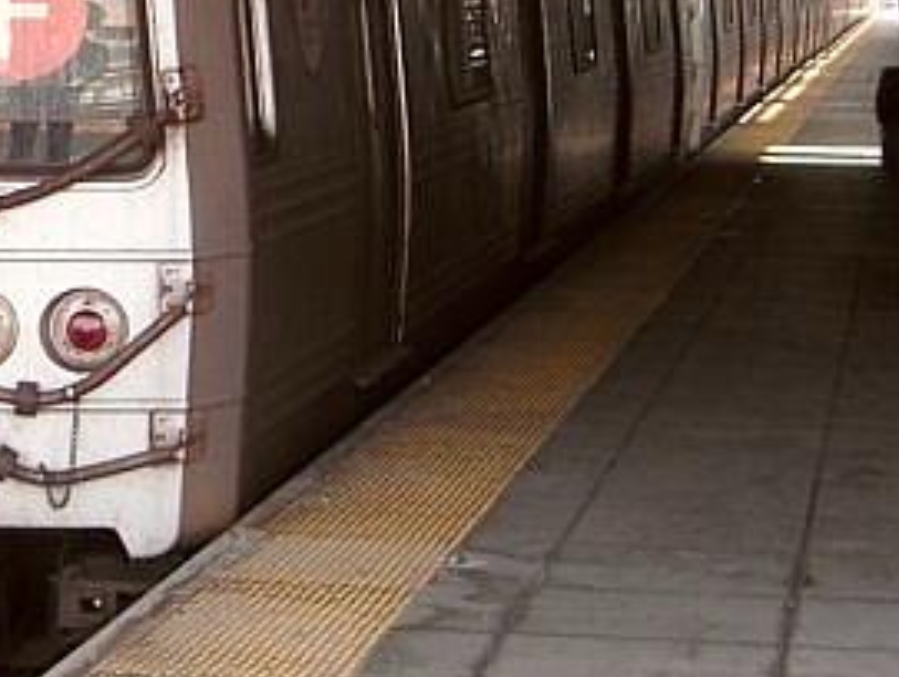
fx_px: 3303
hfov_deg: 15.4
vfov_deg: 11.6
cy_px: 86
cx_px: 217
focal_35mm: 127
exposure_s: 1/45
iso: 50
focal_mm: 7.7
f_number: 3.6
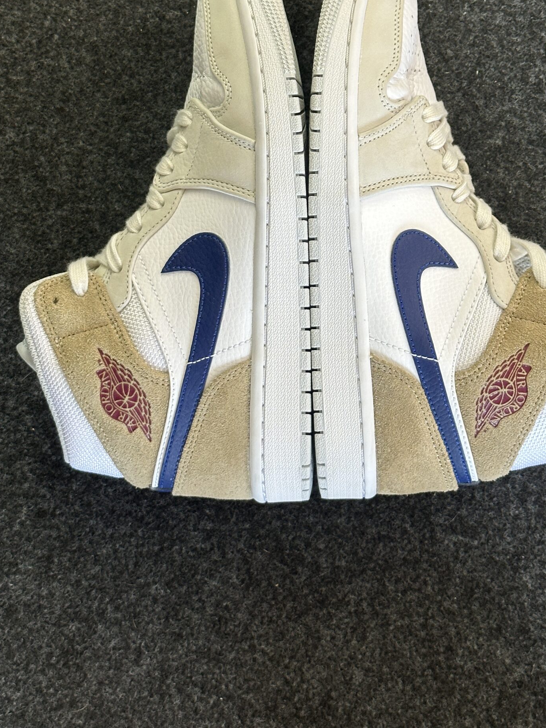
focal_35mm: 67
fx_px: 1409
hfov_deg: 21.9
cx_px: 308
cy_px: 258
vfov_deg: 28.8
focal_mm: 6.86
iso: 100
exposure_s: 1/50
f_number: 1.78
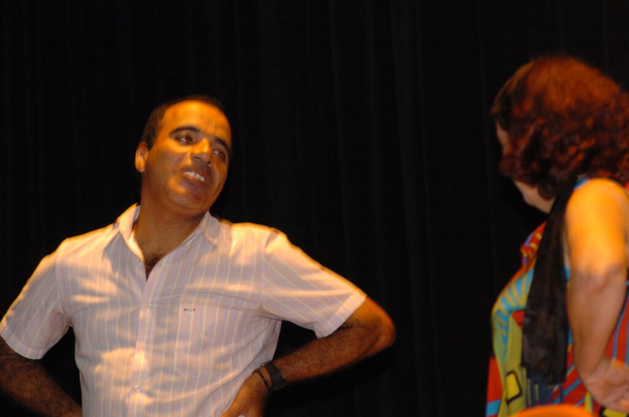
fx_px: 5230
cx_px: 314
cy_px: 208
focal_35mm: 300
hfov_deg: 6.9
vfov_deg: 4.6
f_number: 4.5
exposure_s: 1/30
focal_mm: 200
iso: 400
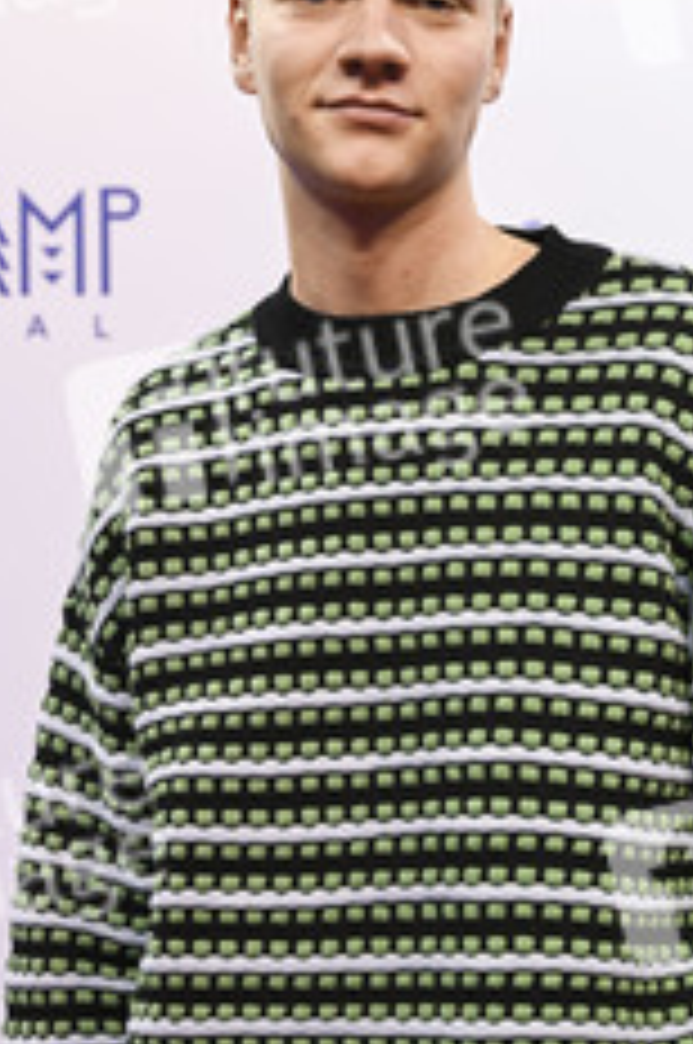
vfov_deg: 23.1
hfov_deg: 15.5
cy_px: 634
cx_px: 428
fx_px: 2548
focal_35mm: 88
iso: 500
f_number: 4
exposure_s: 1/200
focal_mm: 51
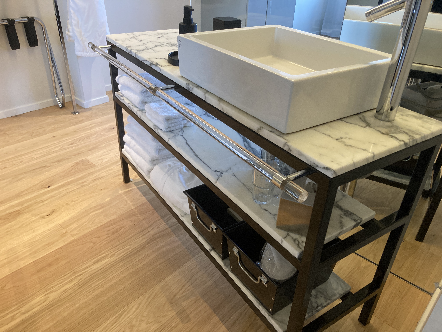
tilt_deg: -31.5
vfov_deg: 49.7
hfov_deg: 63.4
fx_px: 358
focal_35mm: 28
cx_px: 221
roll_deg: -2.3
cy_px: 166
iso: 200
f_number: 1.8
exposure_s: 1/50
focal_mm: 3.99
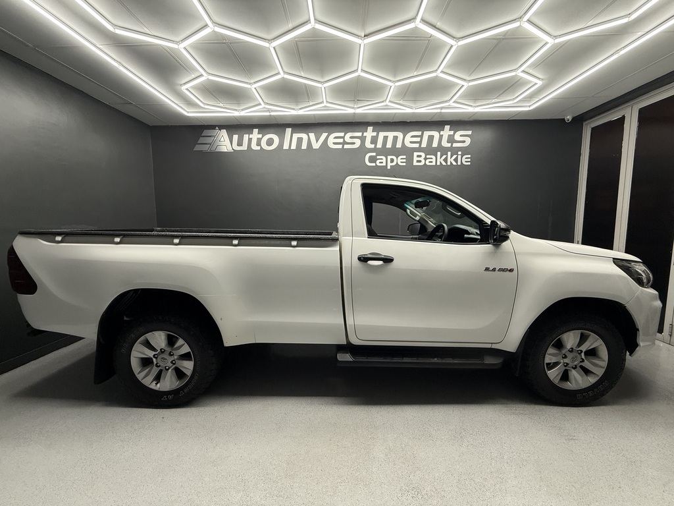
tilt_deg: -5.2
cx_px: 337
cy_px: 253
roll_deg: +0.5
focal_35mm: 14
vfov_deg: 85.7
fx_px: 273
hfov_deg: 102.1
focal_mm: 2.22
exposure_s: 1/99
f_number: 2.2
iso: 160
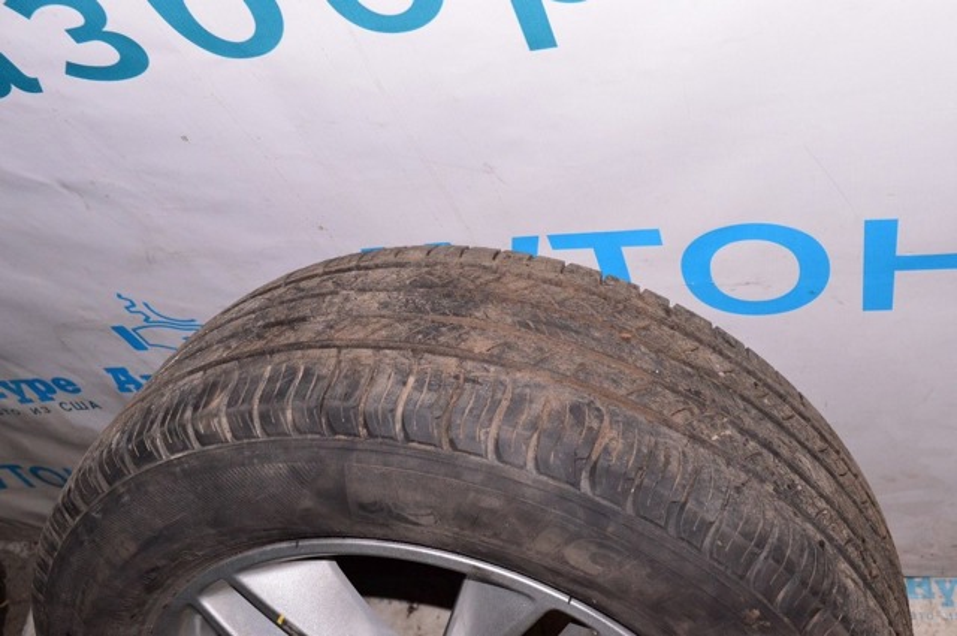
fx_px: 996
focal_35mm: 38
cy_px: 318
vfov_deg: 35.4
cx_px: 478
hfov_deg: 51.3
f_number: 8
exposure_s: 1/200
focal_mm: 25
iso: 1600
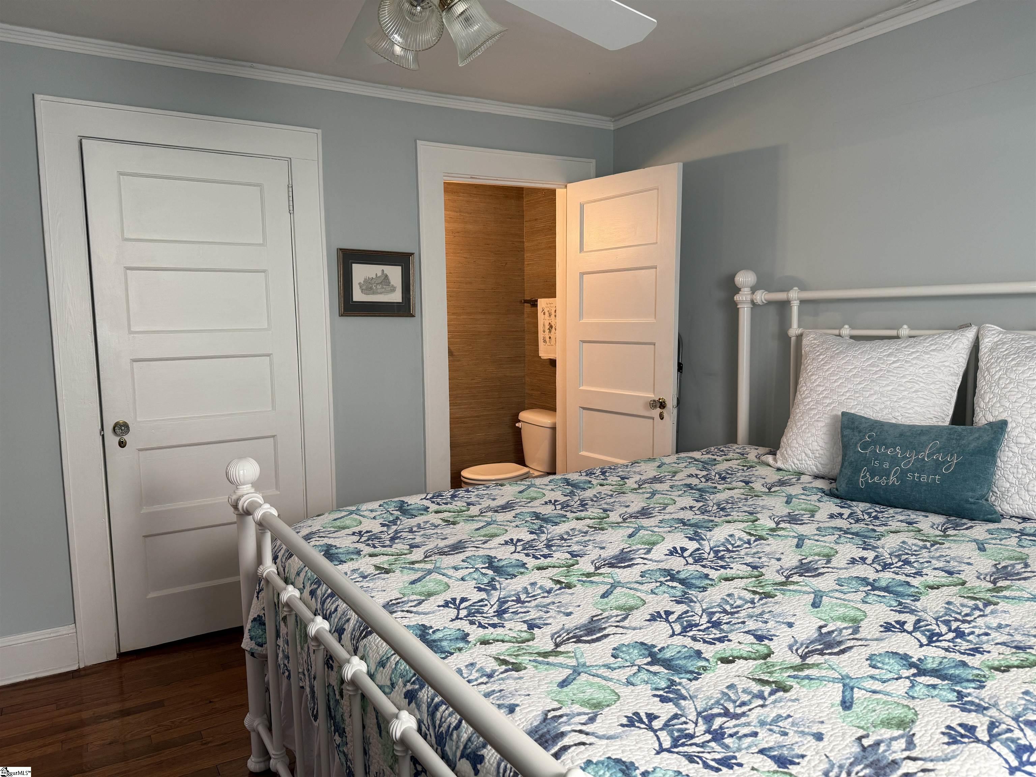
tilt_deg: -6.6
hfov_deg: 71.6
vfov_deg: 56.8
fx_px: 718
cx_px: 518
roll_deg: +0.4
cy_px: 388
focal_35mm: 24
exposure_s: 1/60
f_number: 1.78
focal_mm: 6.76
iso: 100
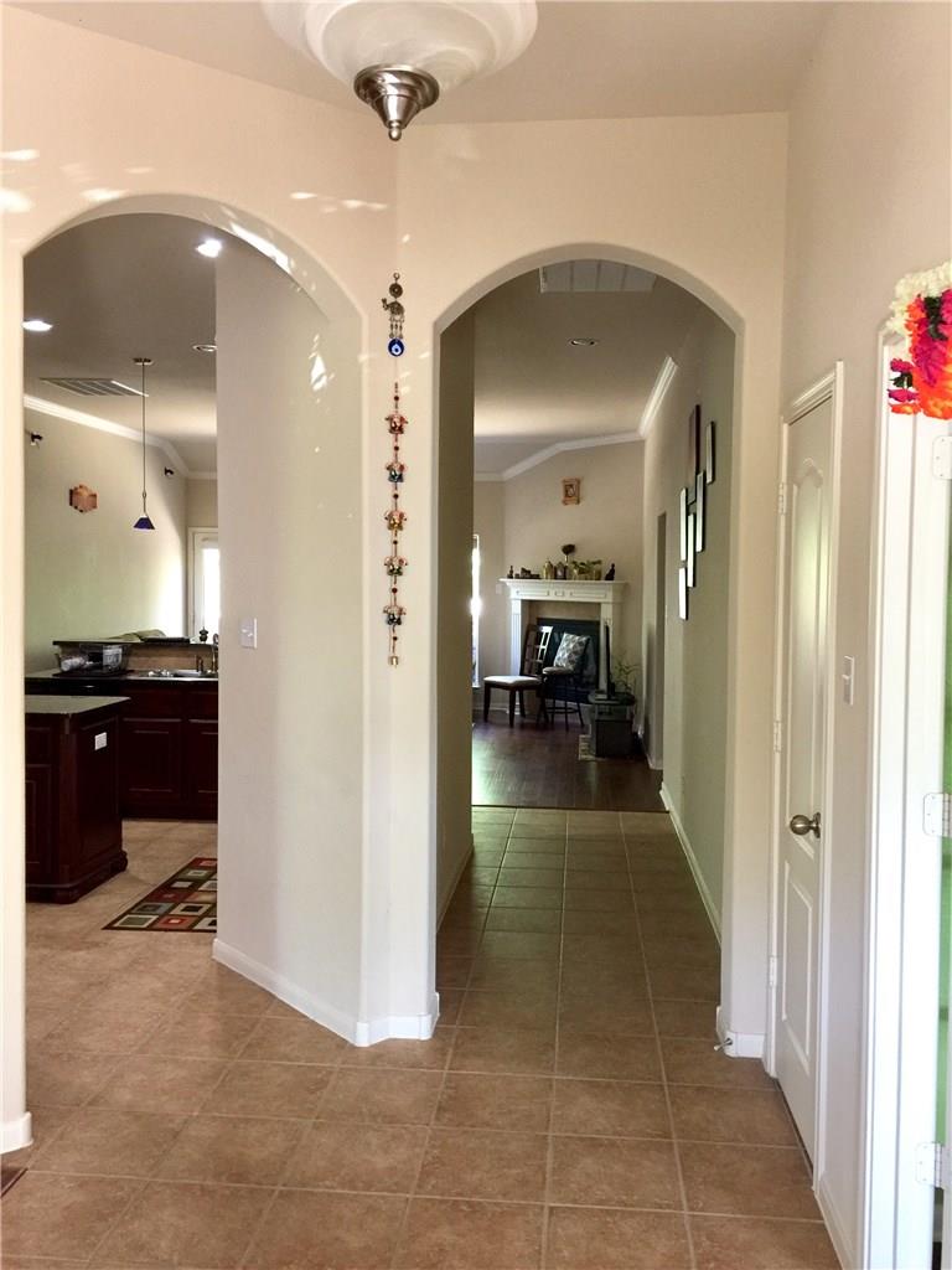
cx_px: 476
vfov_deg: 61.7
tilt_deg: -1.6
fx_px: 1063
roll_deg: +0.3
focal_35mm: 29
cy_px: 635
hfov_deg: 48.2
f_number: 2.2
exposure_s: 1/15
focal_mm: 4.15
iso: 100
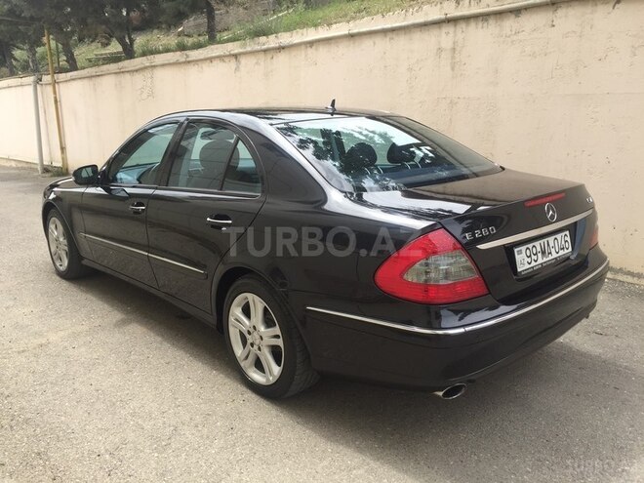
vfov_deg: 48.2
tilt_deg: -11.6
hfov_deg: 61.7
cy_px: 242
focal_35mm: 29
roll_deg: -2.1
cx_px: 322
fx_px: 540
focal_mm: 4.15
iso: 32
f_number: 2.2
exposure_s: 1/581
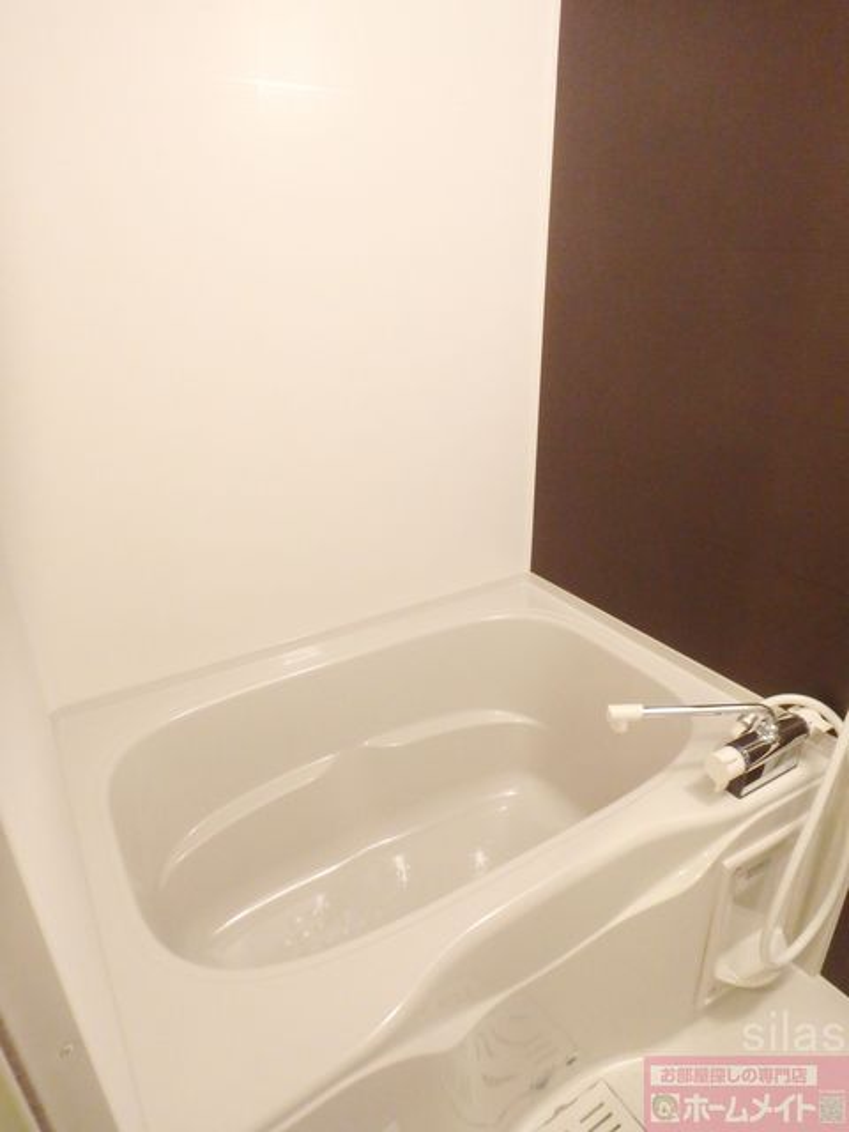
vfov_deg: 79.0
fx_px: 687
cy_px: 566
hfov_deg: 63.4
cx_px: 424
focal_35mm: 21
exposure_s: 1/20
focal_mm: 3.7
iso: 800
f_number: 3.5
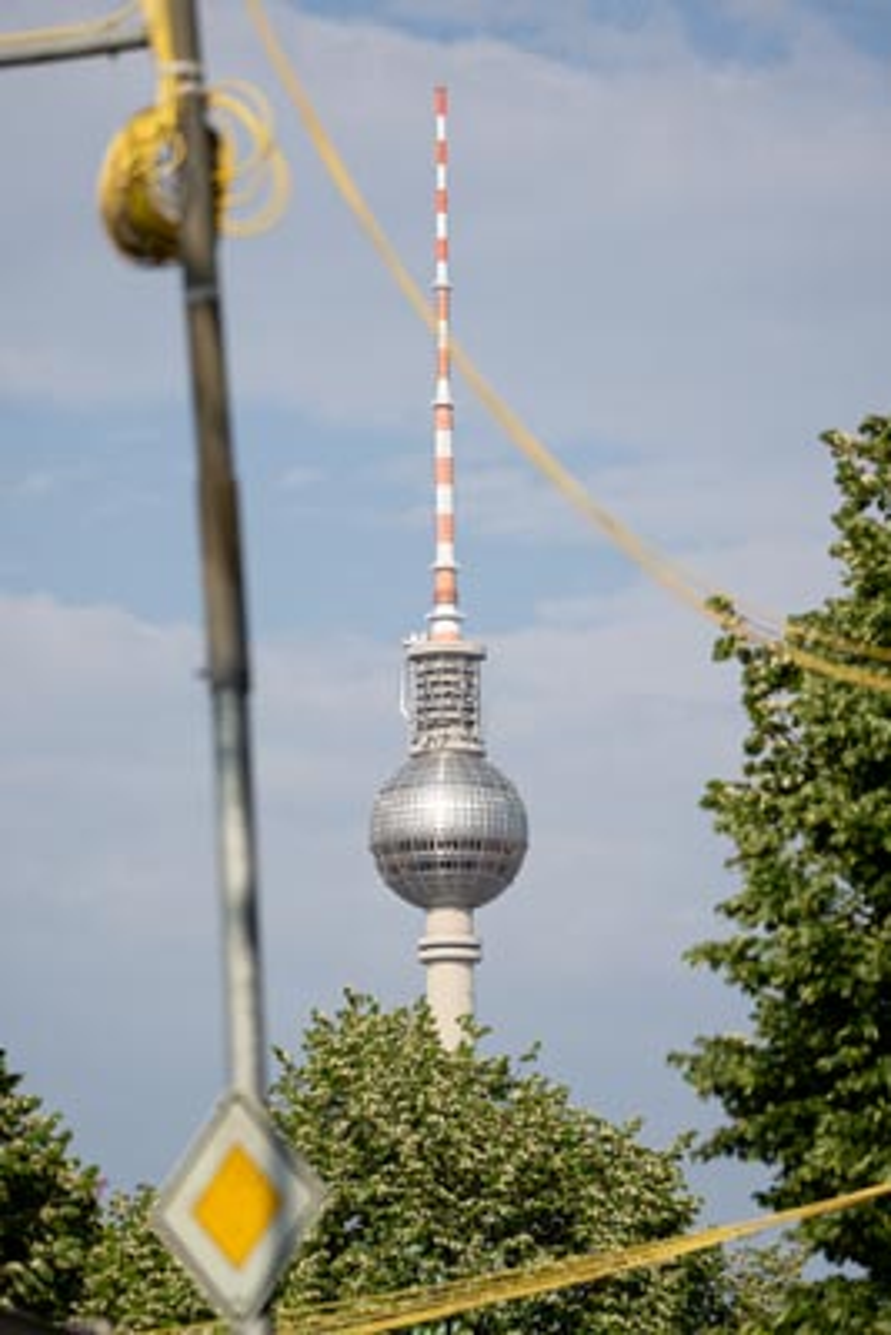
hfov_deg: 7.3
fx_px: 7010
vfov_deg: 10.9
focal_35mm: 189
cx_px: 446
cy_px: 668
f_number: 5.6
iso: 320
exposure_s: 1/4000
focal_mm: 189
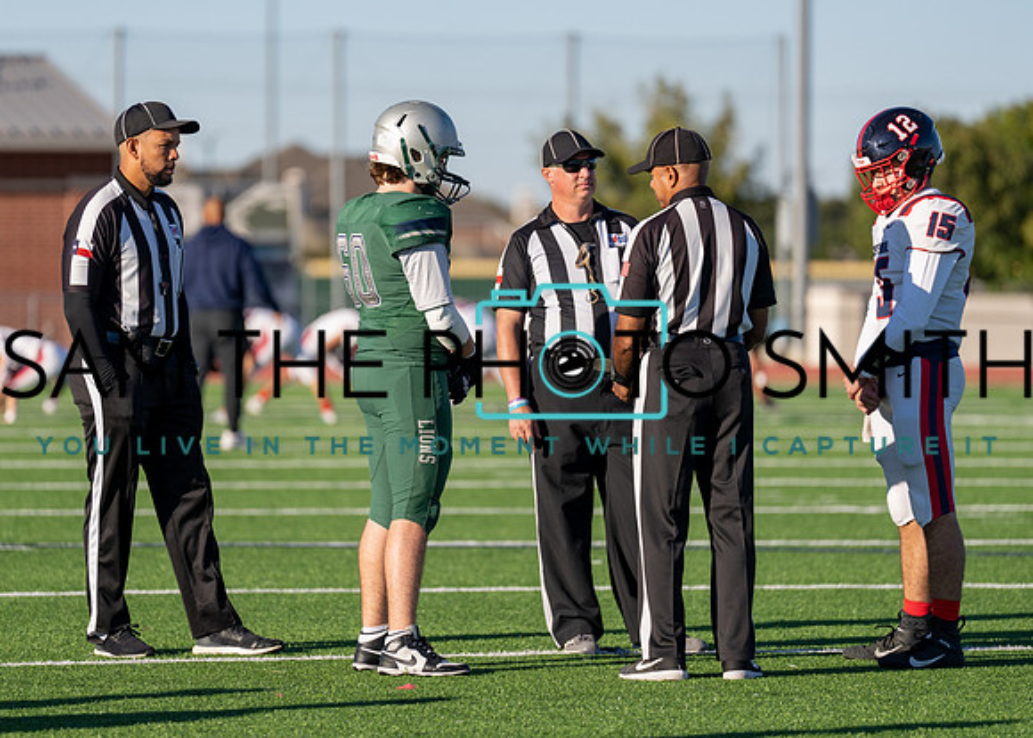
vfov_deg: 6.0
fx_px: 7019
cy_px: 320
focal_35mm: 239
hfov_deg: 8.4
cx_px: 445
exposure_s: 1/2000
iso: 125
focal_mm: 200
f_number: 2.8
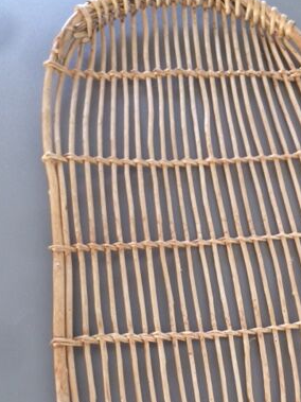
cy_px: 308
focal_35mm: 49
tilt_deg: -65.4
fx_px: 568
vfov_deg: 37.8
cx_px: 230
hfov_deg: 29.1
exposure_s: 1/33
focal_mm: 4.15
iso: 64
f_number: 2.2
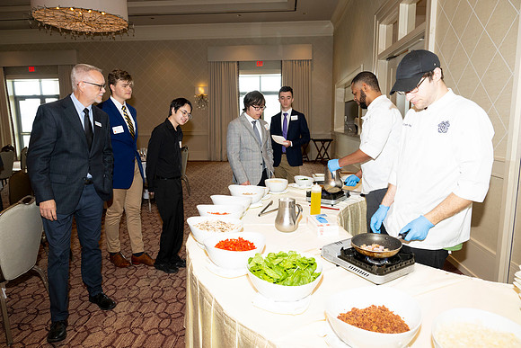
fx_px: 347
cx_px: 260
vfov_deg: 53.2
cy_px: 174
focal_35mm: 24
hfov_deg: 73.7
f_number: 5.6
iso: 1000
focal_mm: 24
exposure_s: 1/80
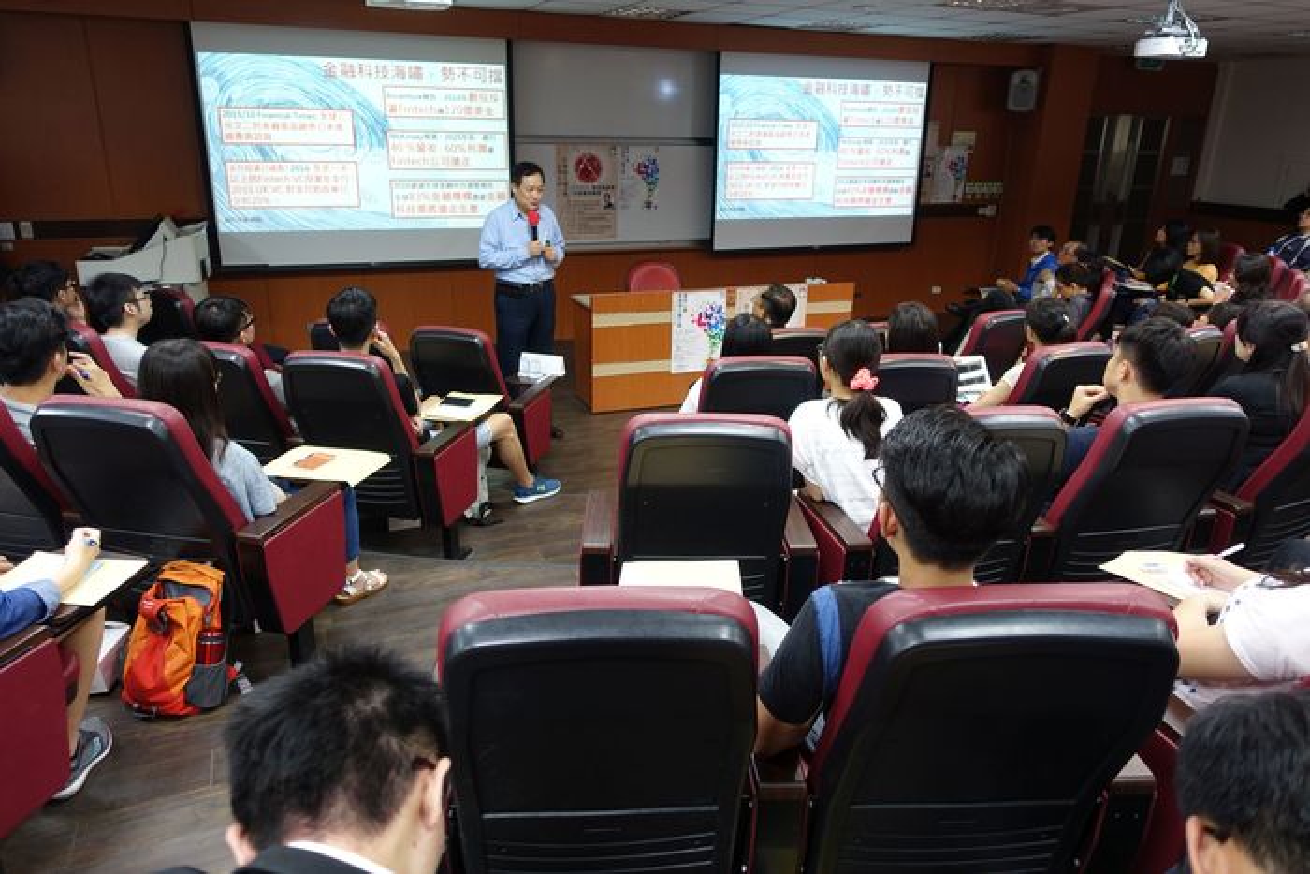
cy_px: 437
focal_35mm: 24
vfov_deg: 53.2
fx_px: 873
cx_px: 655
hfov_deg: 73.7
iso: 200
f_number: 1.8
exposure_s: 1/30
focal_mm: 8.8
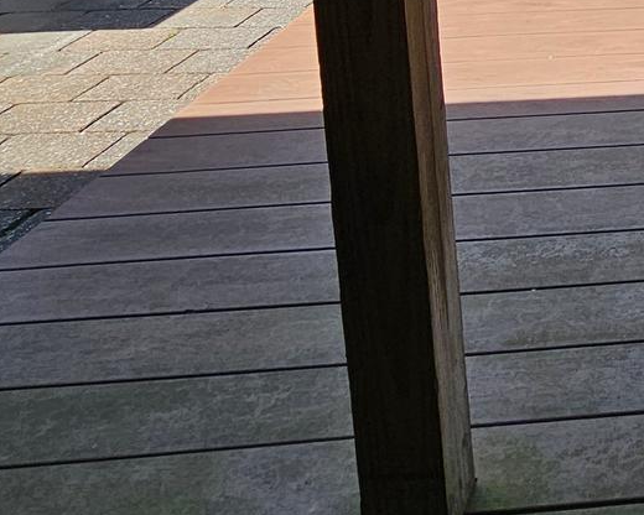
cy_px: -235
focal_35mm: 50
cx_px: 903
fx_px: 953
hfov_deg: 28.3
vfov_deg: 24.4
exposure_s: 1/1102
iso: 50
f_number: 2.2
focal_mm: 2.2
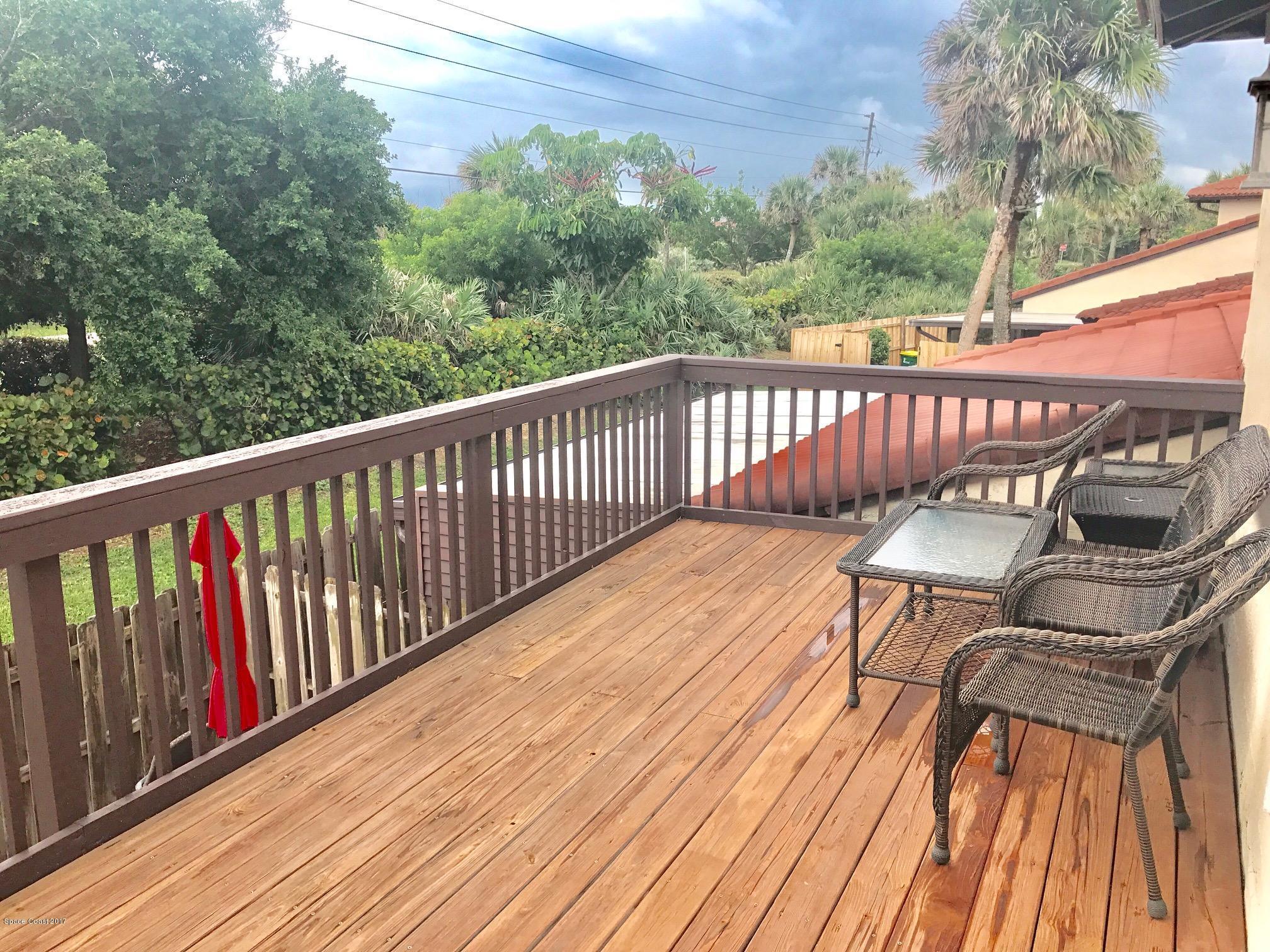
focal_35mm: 28
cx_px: 635
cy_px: 476
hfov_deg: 63.4
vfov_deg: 49.7
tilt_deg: -12.5
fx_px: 1027
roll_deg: +0.0
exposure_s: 1/1114
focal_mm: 3.99
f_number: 1.8
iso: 20
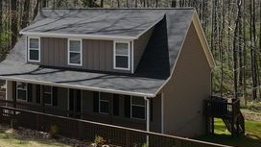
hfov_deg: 42.1
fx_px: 332
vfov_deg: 24.4
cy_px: 25
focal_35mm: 48
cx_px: 79
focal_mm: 4.5
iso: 100
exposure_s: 1/350
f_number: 2.8
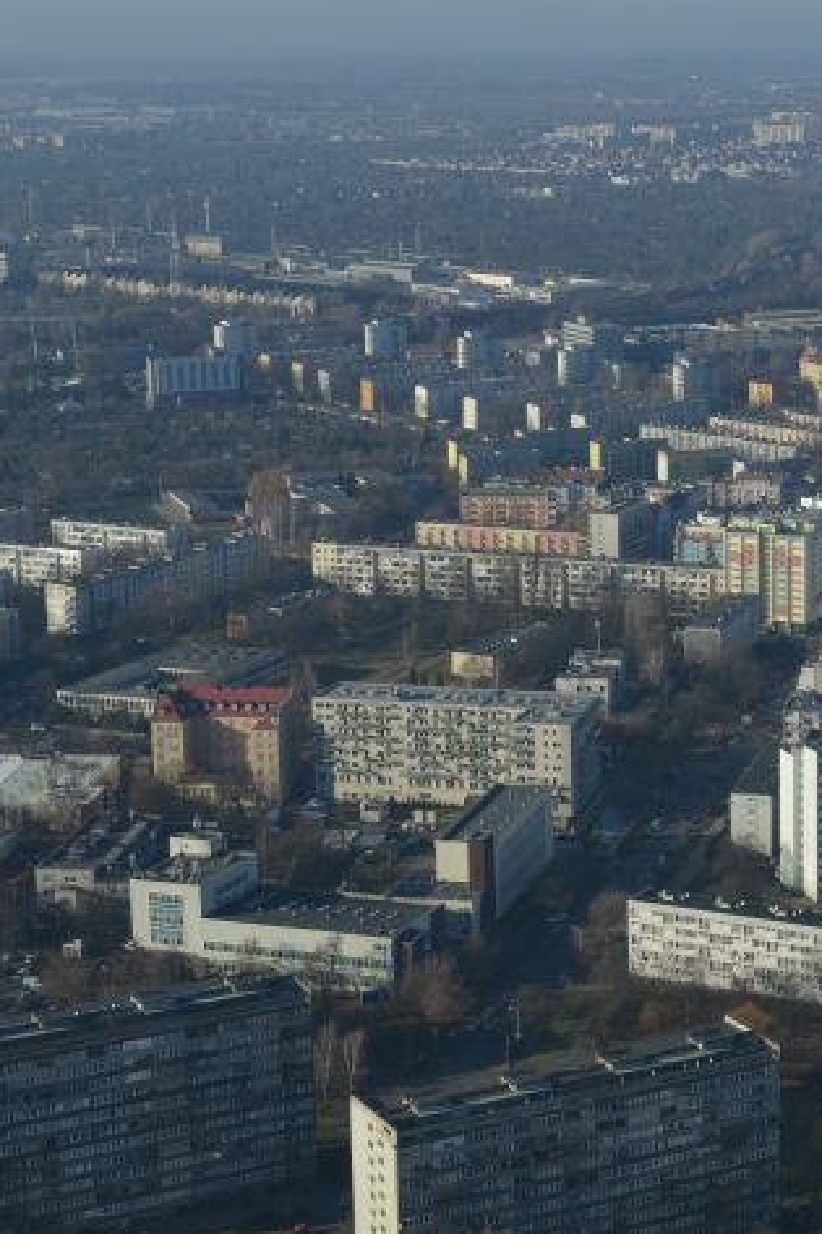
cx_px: 814
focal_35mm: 81
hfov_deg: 16.5
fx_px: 2776
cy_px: 579
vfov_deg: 25.1
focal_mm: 32
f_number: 8
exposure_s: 1/250
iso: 140
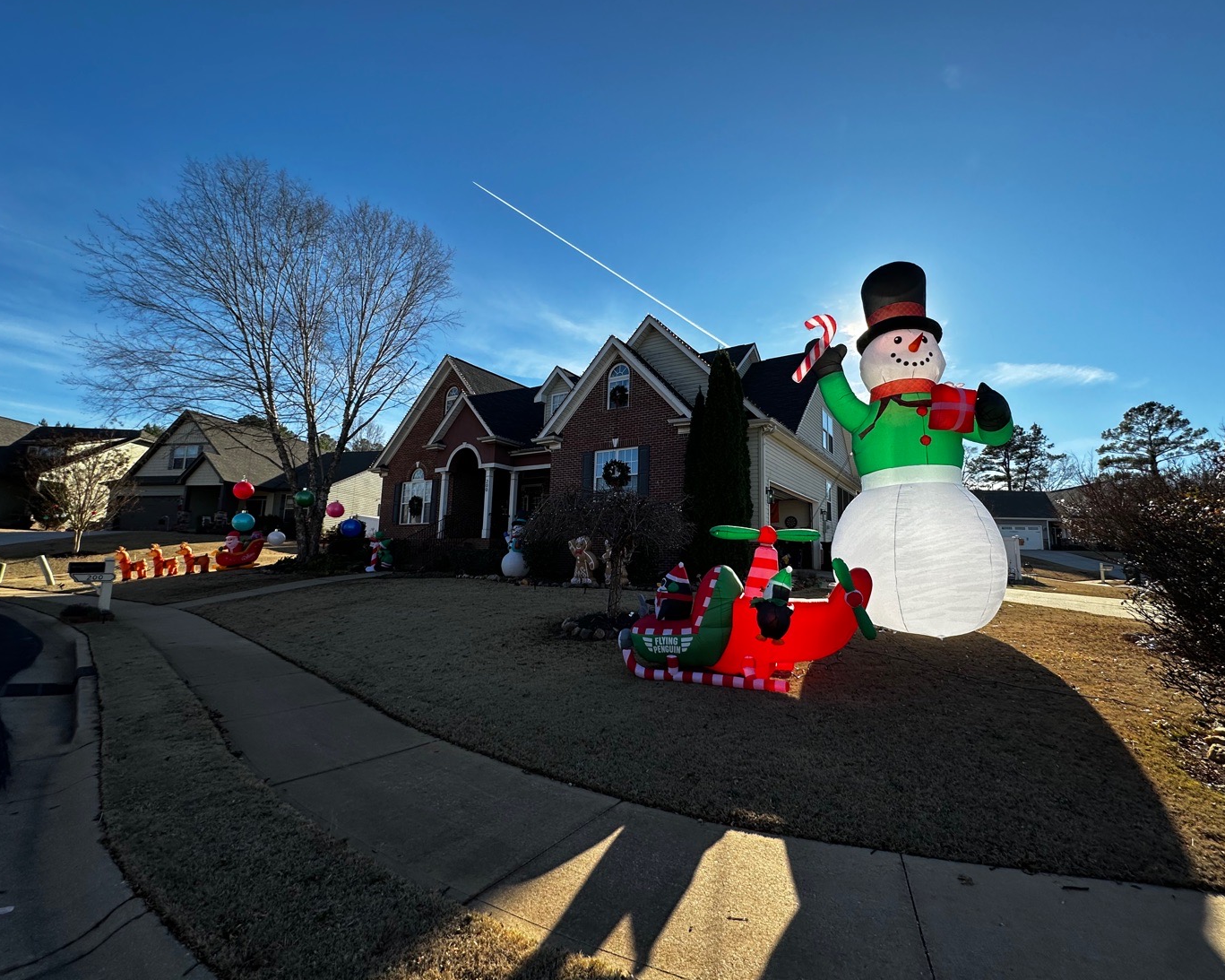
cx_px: 663
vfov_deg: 84.0
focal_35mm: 15
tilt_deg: +7.8
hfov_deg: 96.6
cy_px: 494
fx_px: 544
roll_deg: -0.6
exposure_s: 1/1453
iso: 50
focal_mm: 2.22
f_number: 2.2
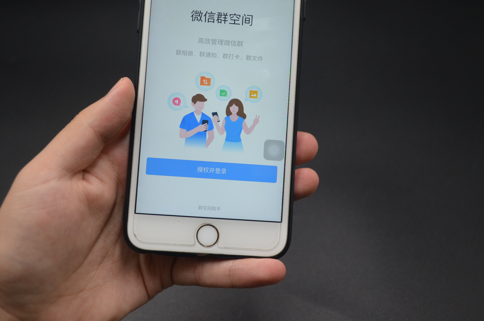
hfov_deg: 45.0
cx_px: 242
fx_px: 584
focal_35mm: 44
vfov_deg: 30.7
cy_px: 160
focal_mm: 29
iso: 1100
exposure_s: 1/500
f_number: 4.5
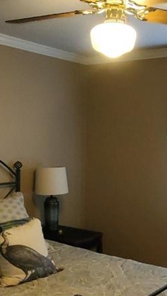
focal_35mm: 49
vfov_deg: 41.7
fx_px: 385
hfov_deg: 24.3
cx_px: 112
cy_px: 190
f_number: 2.2
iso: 1000
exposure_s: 1/30
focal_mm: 1.8
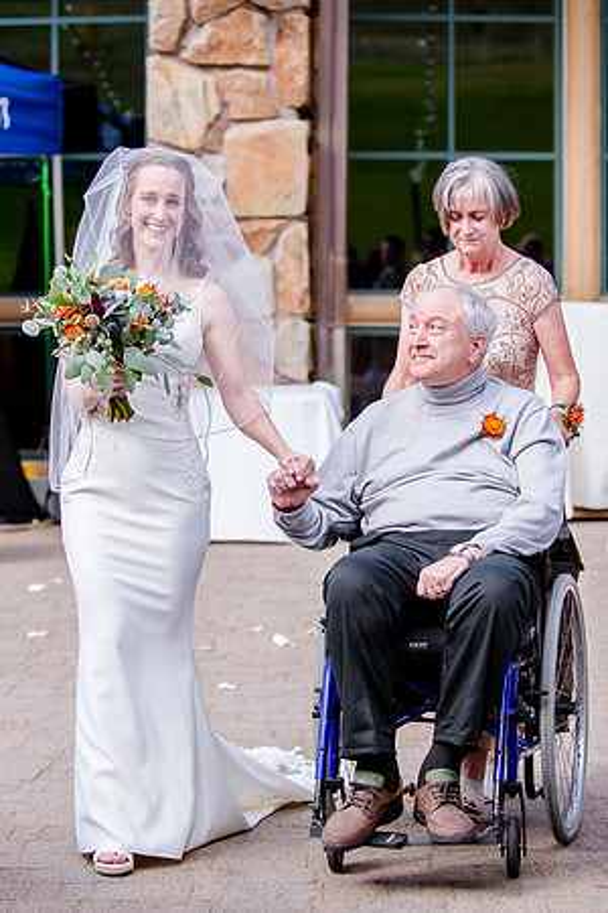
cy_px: 419
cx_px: 371
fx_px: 3028
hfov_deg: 11.5
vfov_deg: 17.1
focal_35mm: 120
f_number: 2.8
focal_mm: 70
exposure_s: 1/800
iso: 200
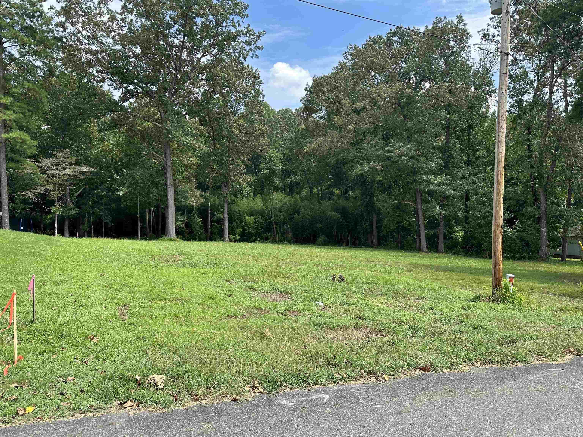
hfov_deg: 71.6
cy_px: 218
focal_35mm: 24
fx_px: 404
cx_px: 292
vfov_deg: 56.8
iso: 80
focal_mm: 6.86
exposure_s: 1/1587
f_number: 1.78
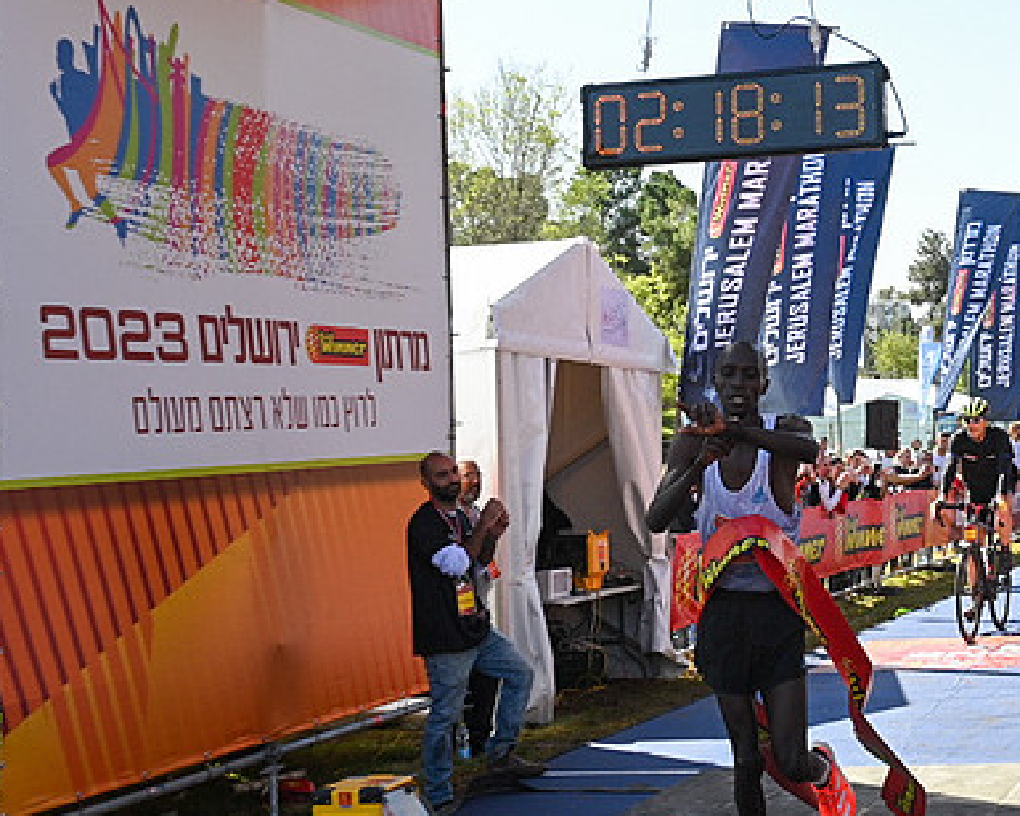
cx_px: 715
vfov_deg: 36.3
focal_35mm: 41
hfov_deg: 43.9
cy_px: 497
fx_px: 1238
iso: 320
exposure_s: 1/500
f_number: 5
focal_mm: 29
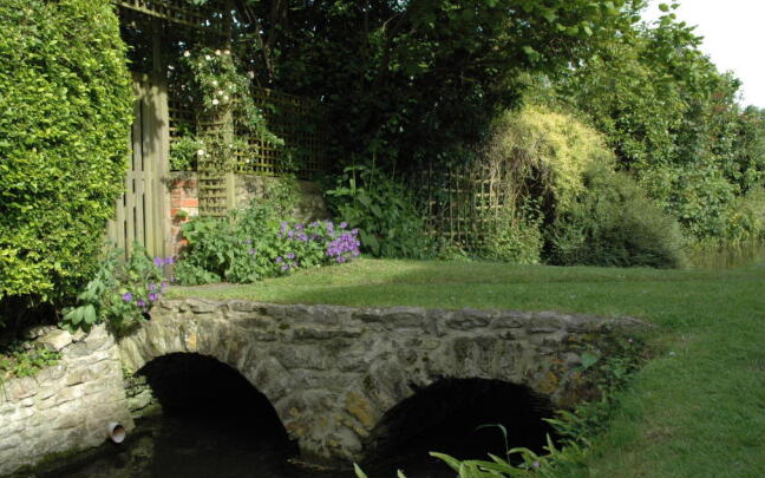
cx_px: 379
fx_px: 709
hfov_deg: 56.7
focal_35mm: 34
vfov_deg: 37.3
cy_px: 240
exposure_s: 1/250
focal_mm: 22
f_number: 8
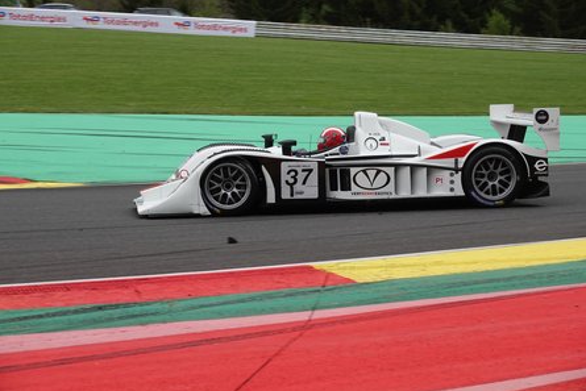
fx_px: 1596
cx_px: 295
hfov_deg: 20.8
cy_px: 196
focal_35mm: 98
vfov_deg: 14.0
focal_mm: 35.68
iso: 160
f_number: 3.5
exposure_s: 1/800
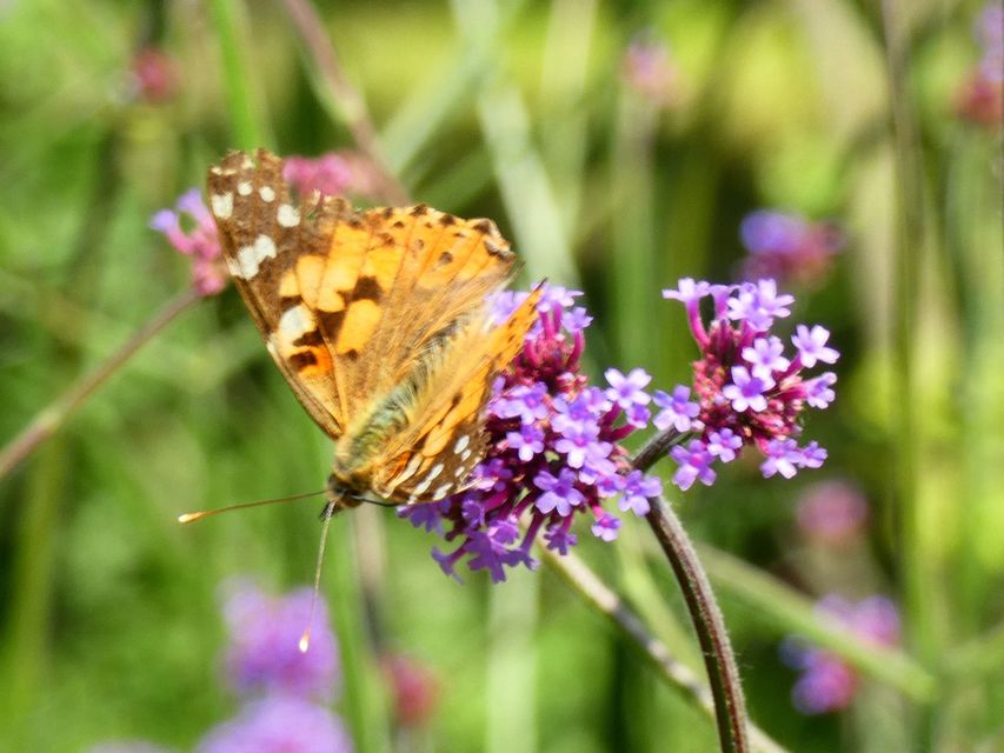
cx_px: 502
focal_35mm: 274
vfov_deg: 5.4
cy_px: 376
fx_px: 7948
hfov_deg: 7.2
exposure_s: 1/80
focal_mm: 49.1
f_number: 5.5
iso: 80
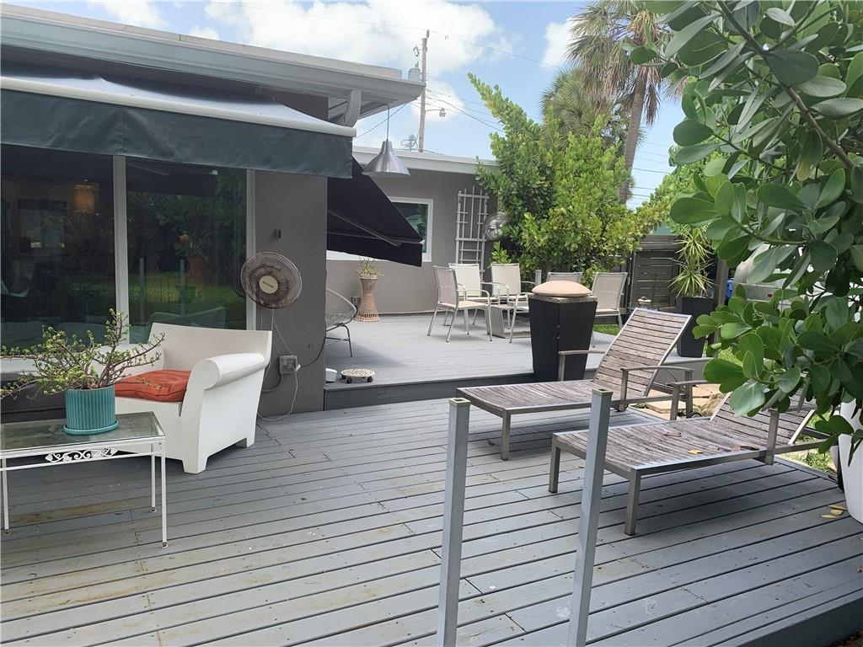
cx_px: 432
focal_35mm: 26
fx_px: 648
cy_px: 324
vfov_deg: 53.1
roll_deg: -2.0
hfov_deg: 67.3
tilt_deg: -10.6
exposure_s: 1/431
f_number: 1.8
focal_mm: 4.25
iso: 25
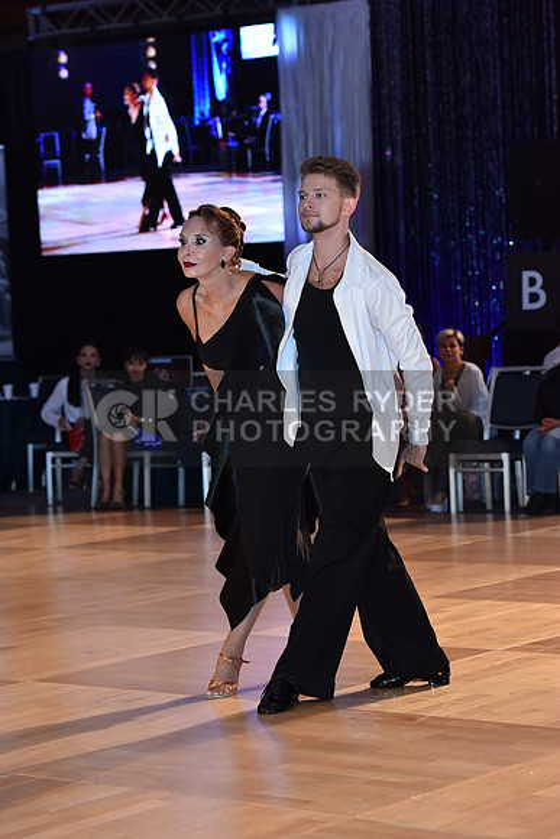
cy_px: 420
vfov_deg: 20.8
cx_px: 280
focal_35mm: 98
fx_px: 2285
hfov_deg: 14.0
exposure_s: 1/320
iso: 2000
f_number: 4.5
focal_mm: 98
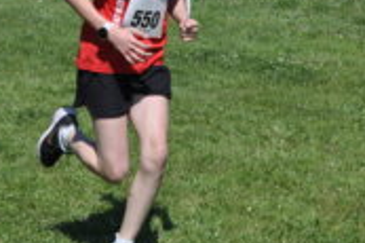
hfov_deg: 10.7
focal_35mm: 191
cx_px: 357
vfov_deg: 7.2
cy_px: 30
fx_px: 1936
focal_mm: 55
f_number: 7.1
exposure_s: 1/1600
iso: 400
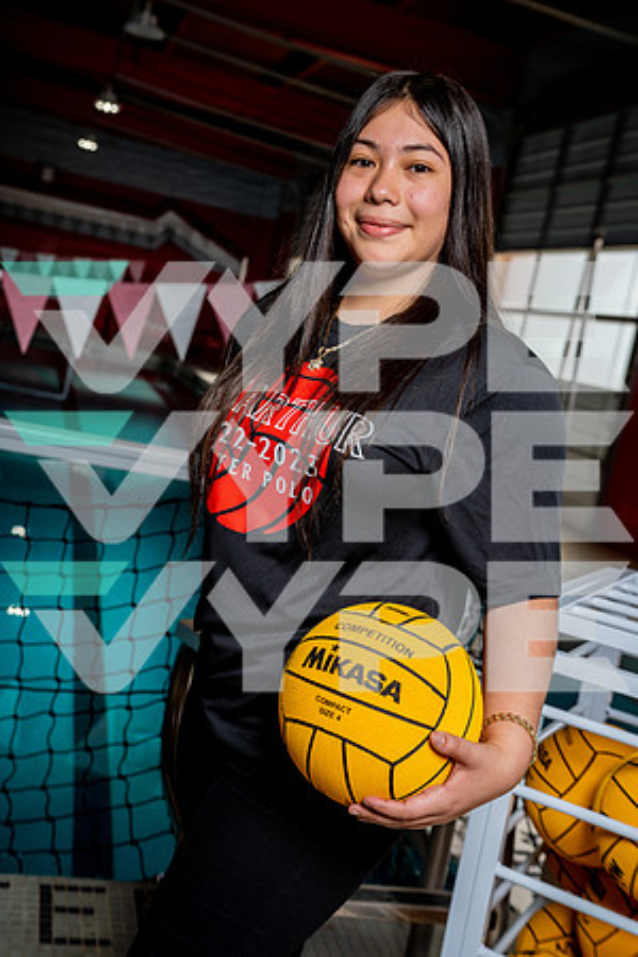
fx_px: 1196
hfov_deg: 29.9
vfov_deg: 43.6
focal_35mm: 45
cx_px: 319
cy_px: 478
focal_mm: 45
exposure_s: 1/250
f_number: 5
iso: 100
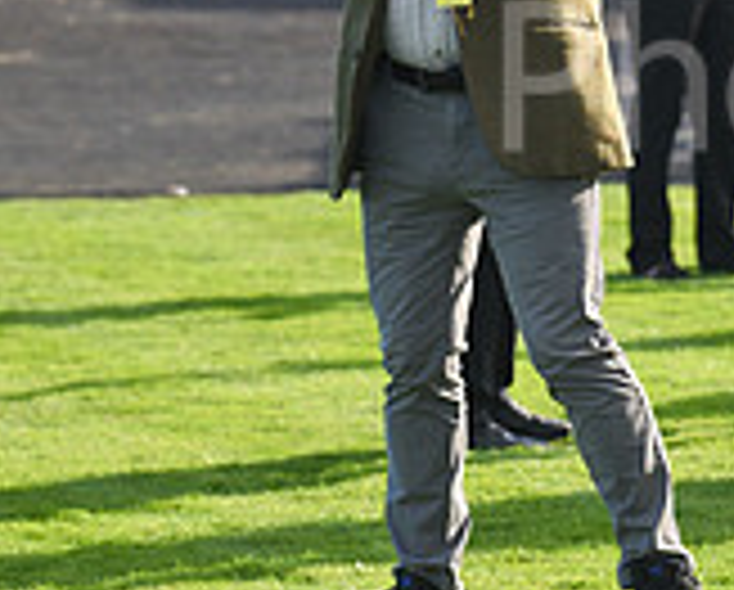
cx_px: 1085
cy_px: -133
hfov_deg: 3.6
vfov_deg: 2.9
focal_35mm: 534
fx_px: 11621
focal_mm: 160
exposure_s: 1/640
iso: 400
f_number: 6.3
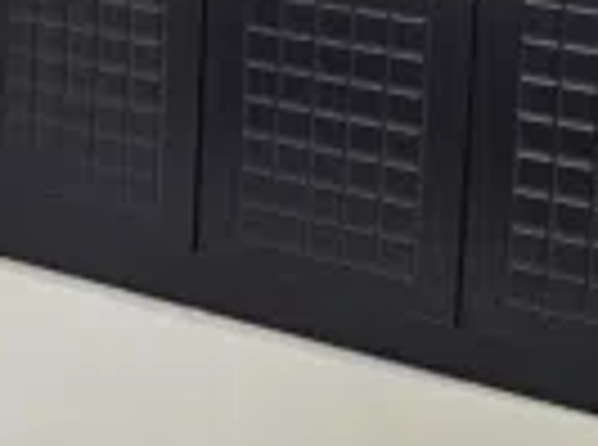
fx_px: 1912
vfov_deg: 12.6
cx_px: -153
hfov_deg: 16.9
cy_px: -212
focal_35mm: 111
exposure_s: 1/100
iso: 400
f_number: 1.7
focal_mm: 6.3
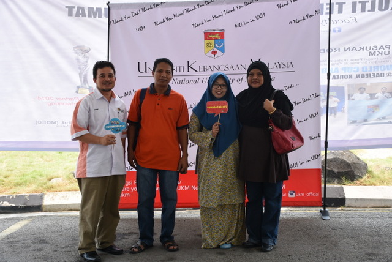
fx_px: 523
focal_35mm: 48
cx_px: 196
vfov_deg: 28.1
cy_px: 131
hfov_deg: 41.1
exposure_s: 1/400
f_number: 4
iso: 320
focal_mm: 32
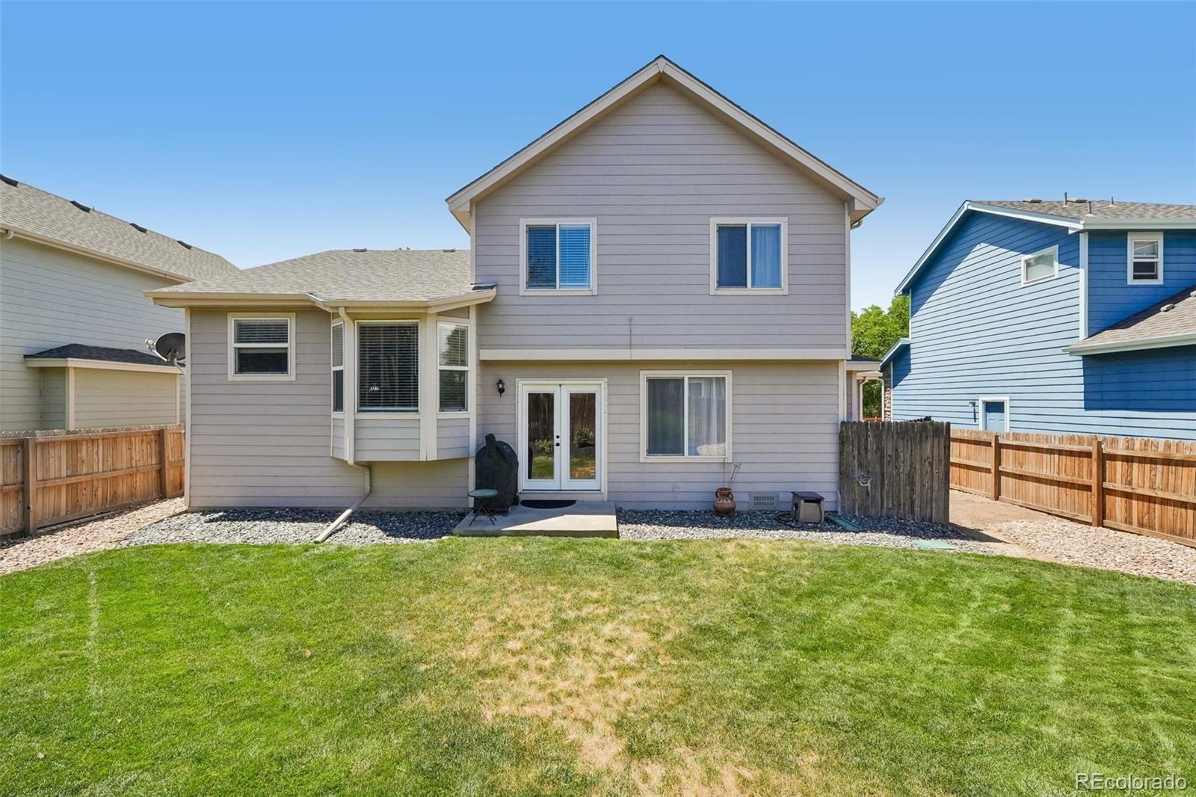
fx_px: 498
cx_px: 598
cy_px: 398
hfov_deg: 100.4
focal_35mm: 15
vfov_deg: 77.3
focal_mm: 10
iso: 800
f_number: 8
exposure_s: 1/1250
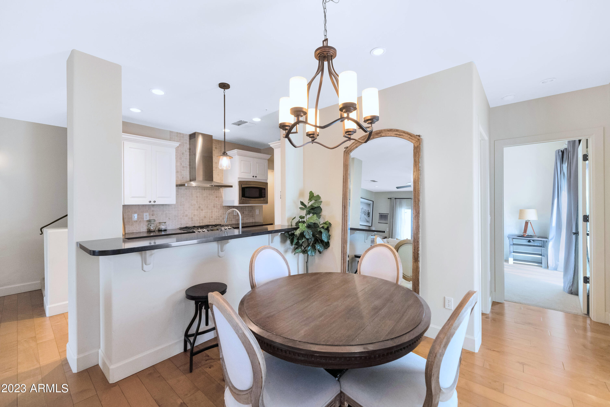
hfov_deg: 104.3
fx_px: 237
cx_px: 305
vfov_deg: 81.2
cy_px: 204
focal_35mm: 14
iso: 1000
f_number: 5
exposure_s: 1/100
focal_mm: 14
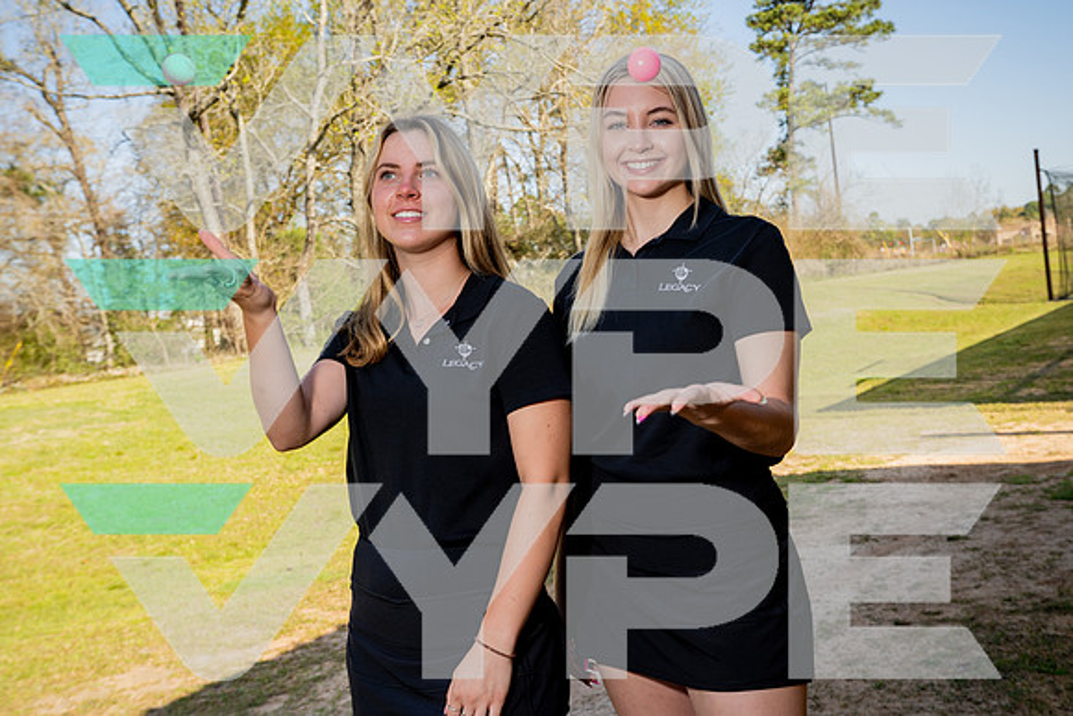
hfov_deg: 47.4
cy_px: 358
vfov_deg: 32.6
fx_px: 1222
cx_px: 536
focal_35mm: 41
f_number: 7.1
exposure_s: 1/250
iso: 100
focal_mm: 41
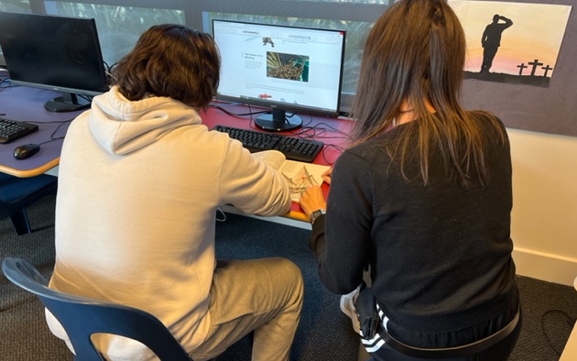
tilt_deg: -27.1
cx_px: 286
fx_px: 440
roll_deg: -0.9
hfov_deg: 66.5
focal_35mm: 28
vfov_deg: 44.5
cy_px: 161
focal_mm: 5.7
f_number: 1.5
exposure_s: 1/100
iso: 100
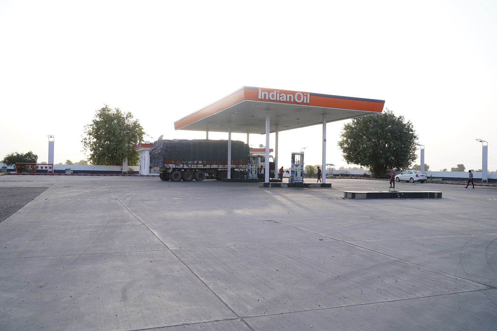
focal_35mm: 30
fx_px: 414
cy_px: 166
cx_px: 248
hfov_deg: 61.9
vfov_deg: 43.6
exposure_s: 1/200
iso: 320
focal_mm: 30
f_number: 7.1
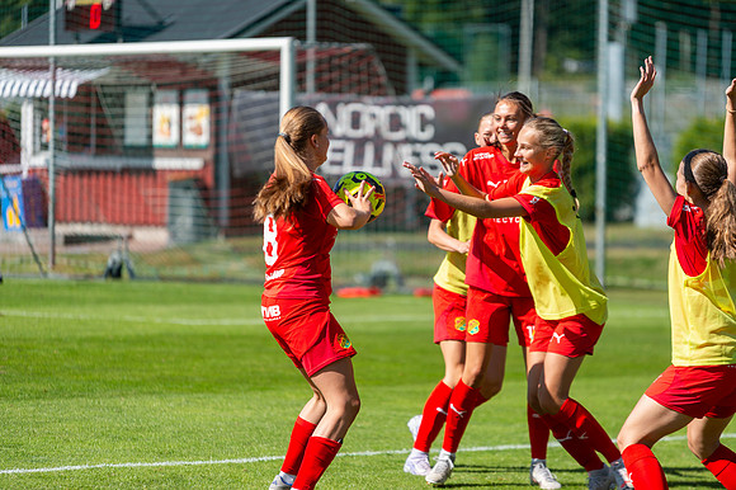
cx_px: 368
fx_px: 4173
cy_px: 245
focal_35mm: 204
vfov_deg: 6.7
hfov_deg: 10.1
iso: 250
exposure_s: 1/2500
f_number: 3.2
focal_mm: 200
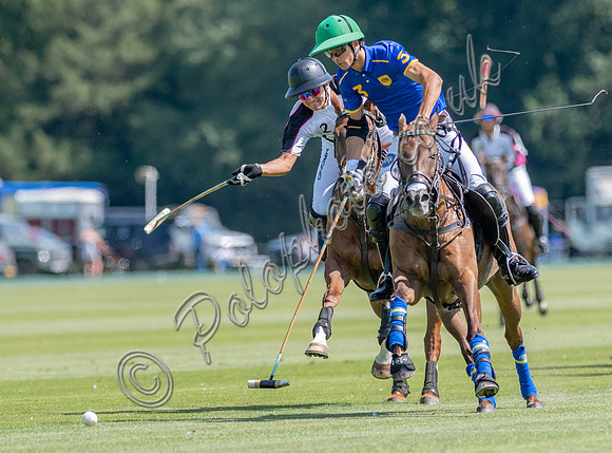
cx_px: 339
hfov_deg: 3.2
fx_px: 11042
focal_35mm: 628
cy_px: 235
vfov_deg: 2.3
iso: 400
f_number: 4
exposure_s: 1/5000
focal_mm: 300
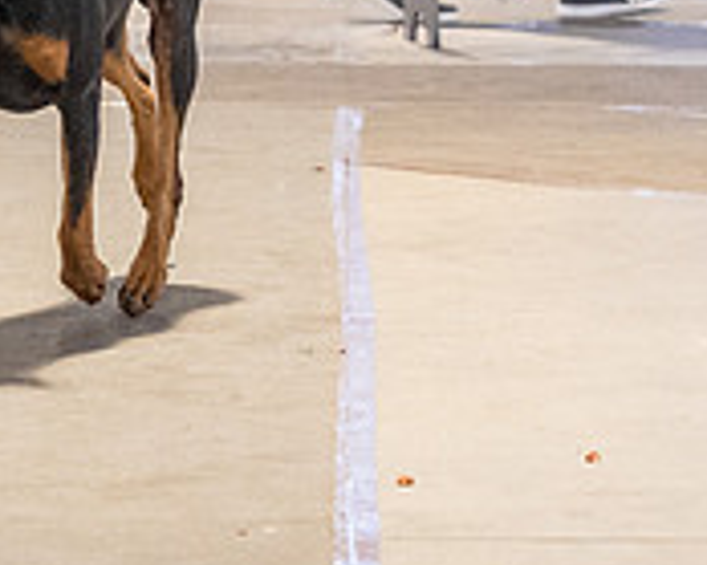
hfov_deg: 7.6
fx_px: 5333
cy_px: -313
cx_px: 30
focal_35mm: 255
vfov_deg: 6.0
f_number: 3.5
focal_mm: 70
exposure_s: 1/320
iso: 6400
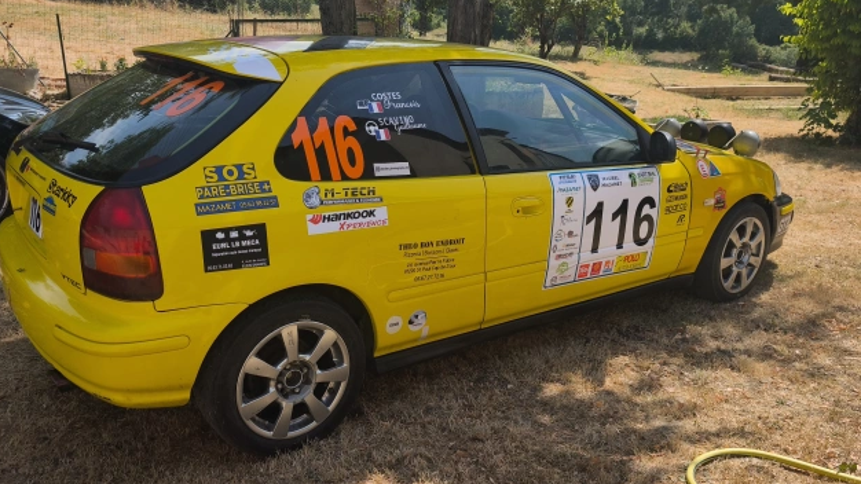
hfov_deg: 61.0
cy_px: 253
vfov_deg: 36.7
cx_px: 421
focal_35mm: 32
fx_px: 731
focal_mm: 6.57
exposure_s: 1/5106
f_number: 1.6
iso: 50
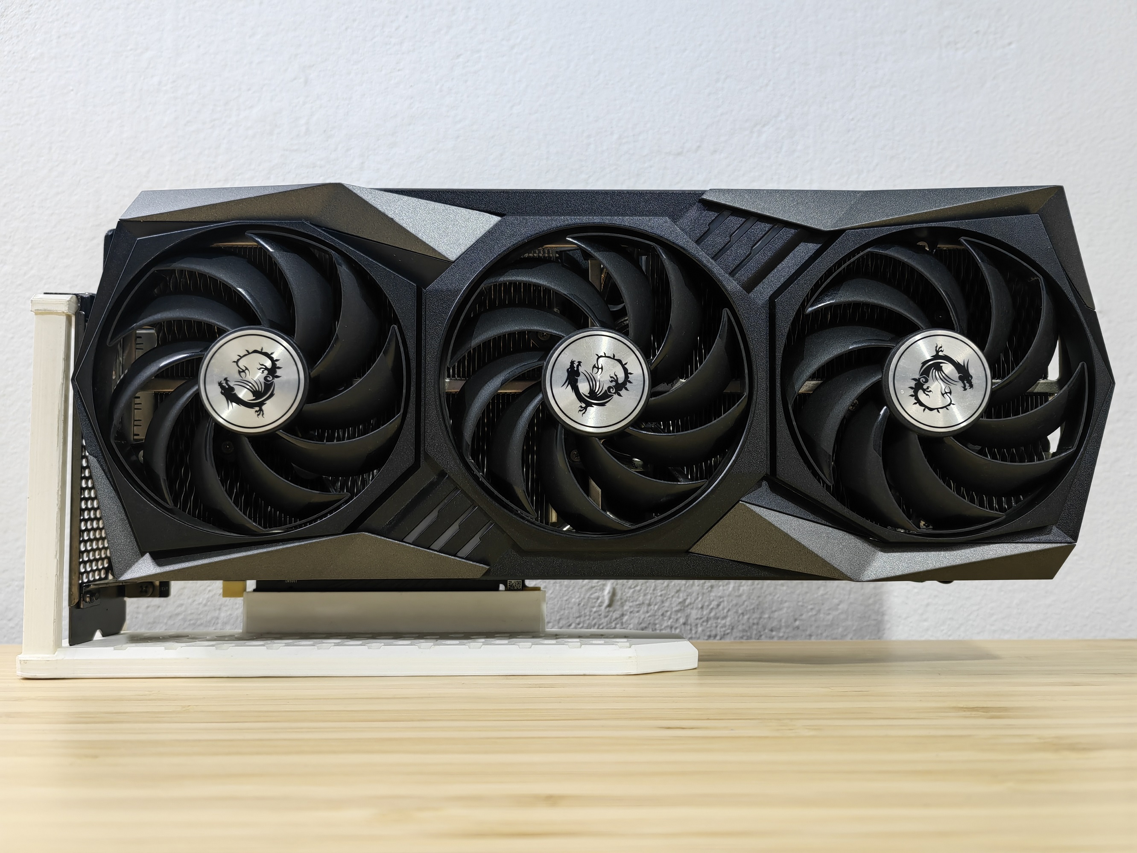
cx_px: 568
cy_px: 426
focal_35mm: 27
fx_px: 887
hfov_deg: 65.3
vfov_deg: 51.4
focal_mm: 5.54
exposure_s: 1/33.3
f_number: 1.8
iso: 320
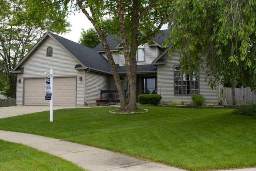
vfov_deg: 34.2
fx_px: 277
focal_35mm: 39
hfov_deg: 49.5
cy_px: 86
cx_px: 128
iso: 100
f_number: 8
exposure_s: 1/200
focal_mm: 26
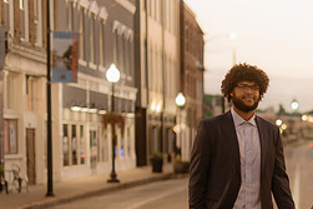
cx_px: 322
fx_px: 1034
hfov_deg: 16.8
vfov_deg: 11.3
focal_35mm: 119
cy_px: 227
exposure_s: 1/160
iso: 800
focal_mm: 50
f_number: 1.4
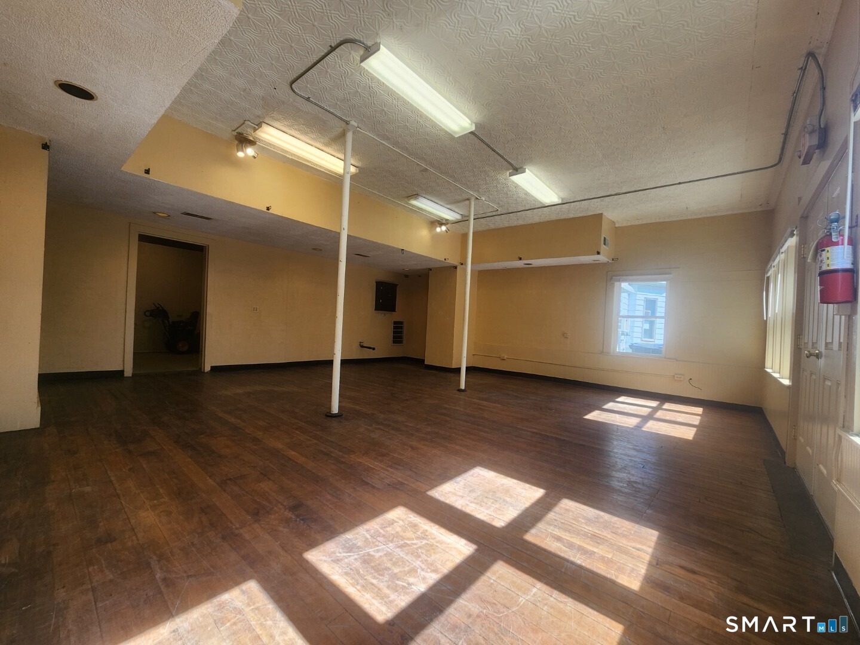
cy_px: 322
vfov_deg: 89.9
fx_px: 323
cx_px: 430
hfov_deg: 106.2
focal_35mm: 13
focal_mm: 2.2
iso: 50
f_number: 2.2
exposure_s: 1/120
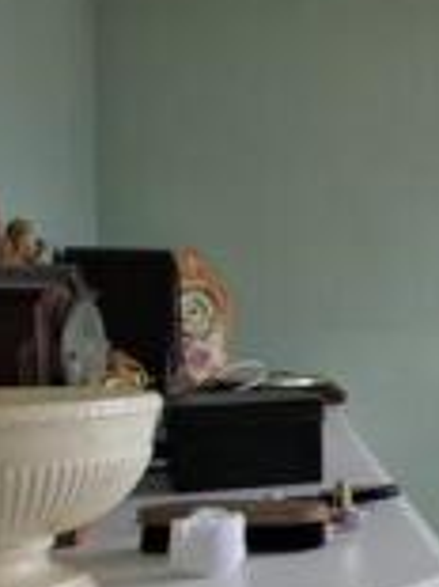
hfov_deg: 15.4
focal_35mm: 61
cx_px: 1012
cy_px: 347
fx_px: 1033
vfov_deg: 31.6
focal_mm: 10
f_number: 4
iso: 200
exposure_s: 1/40
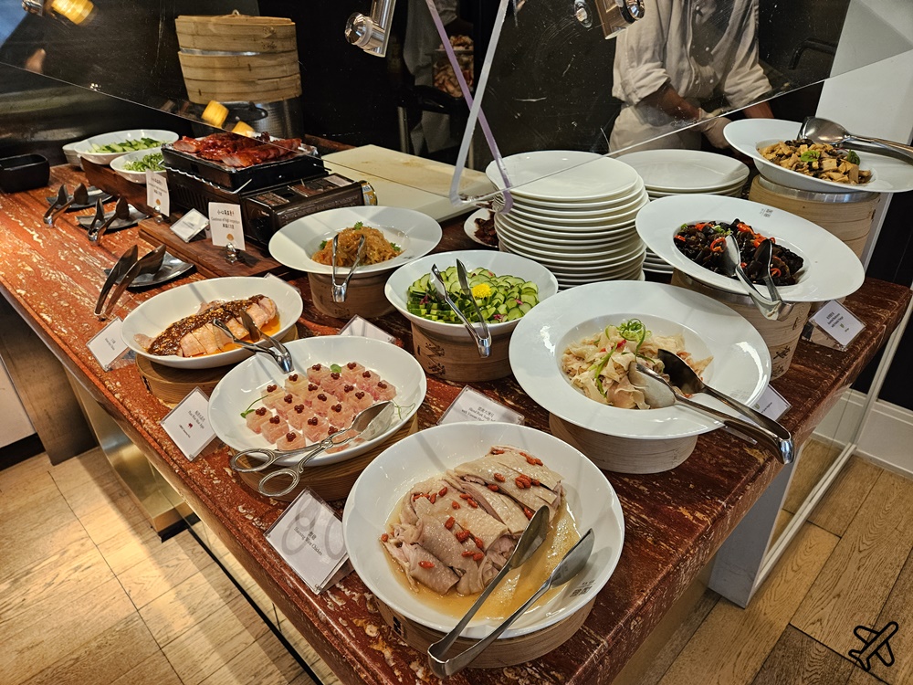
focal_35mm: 23
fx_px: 607
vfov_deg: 58.9
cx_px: 456
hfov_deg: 73.9
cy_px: 342
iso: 250
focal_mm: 5.4
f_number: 1.8
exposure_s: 1/120
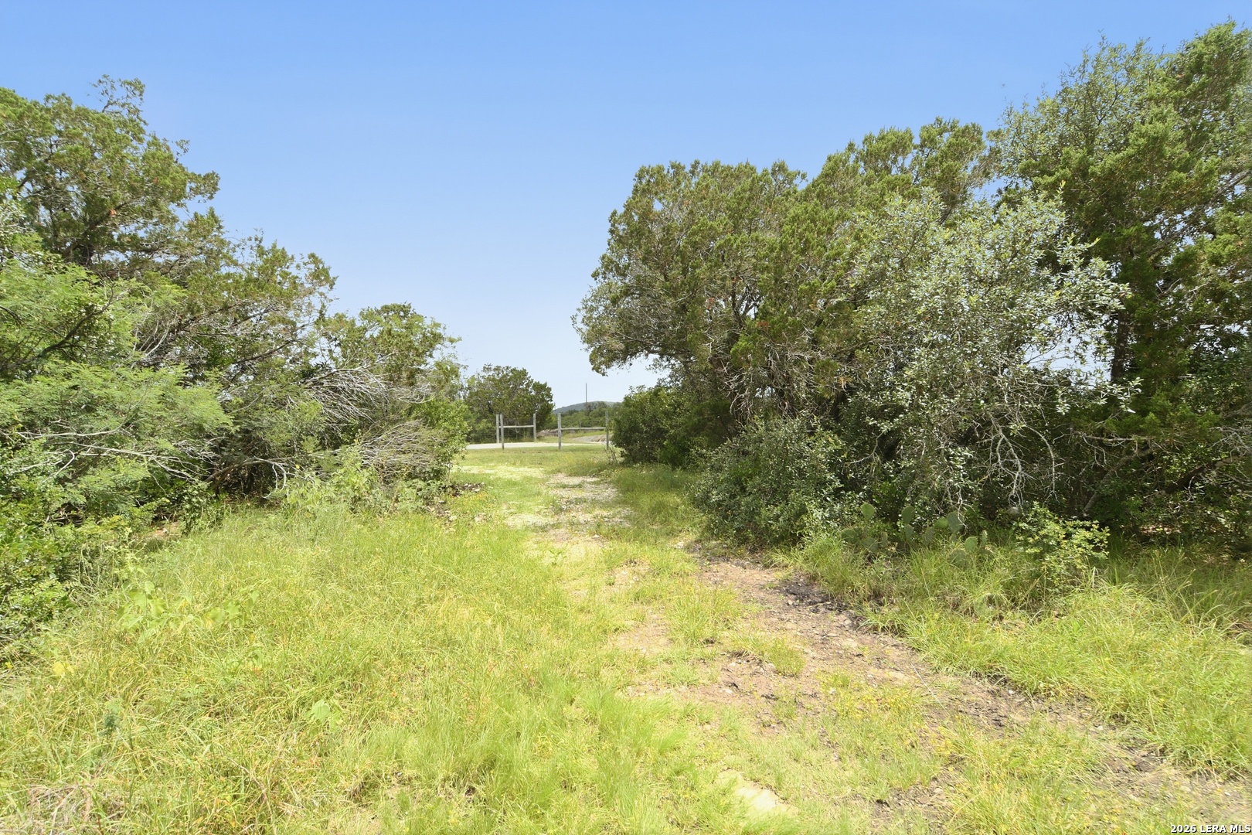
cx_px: 626
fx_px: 574
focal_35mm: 16
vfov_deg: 72.1
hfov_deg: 95.0
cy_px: 418
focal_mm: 11
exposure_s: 1/50
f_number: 10
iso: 160
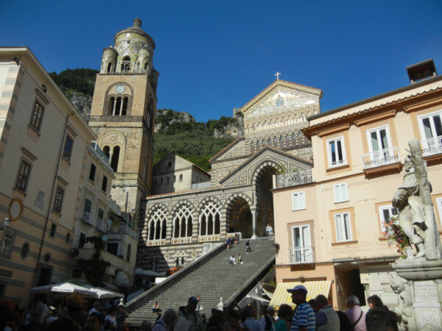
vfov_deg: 46.8
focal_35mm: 30
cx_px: 221
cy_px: 166
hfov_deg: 60.0
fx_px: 383
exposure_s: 1/714
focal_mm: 5.4
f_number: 7
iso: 160
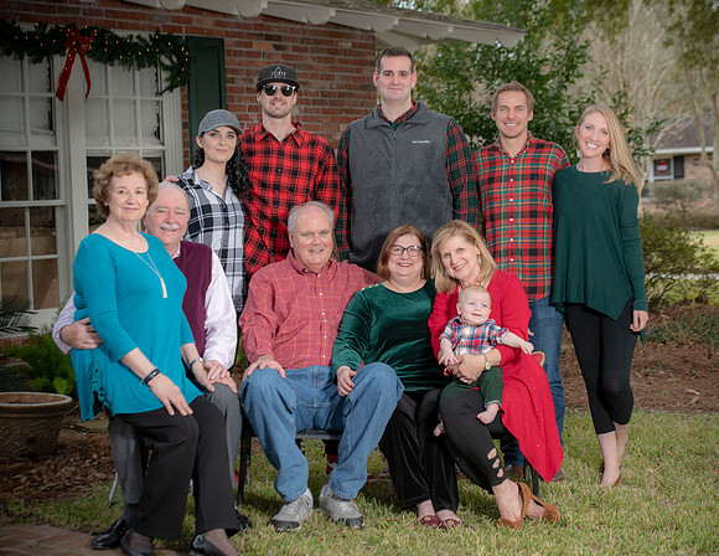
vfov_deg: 19.4
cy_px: 278
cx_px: 416
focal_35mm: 77
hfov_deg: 25.0
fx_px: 1621
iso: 320
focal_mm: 70
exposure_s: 1/250
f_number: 5.6
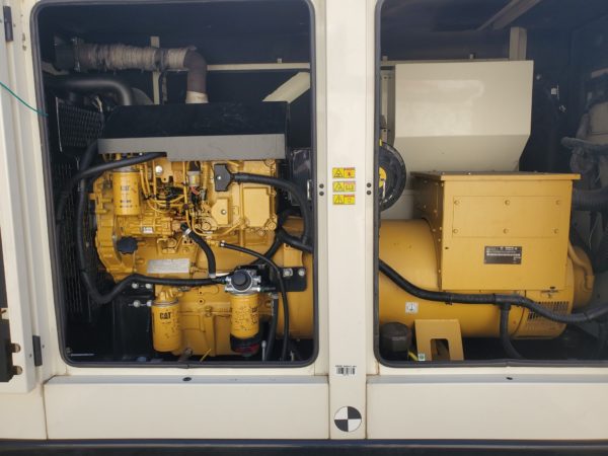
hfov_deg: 67.3
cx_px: 304
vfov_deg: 53.1
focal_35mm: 26
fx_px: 457
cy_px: 228
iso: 50
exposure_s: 1/469
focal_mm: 4.3
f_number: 2.4
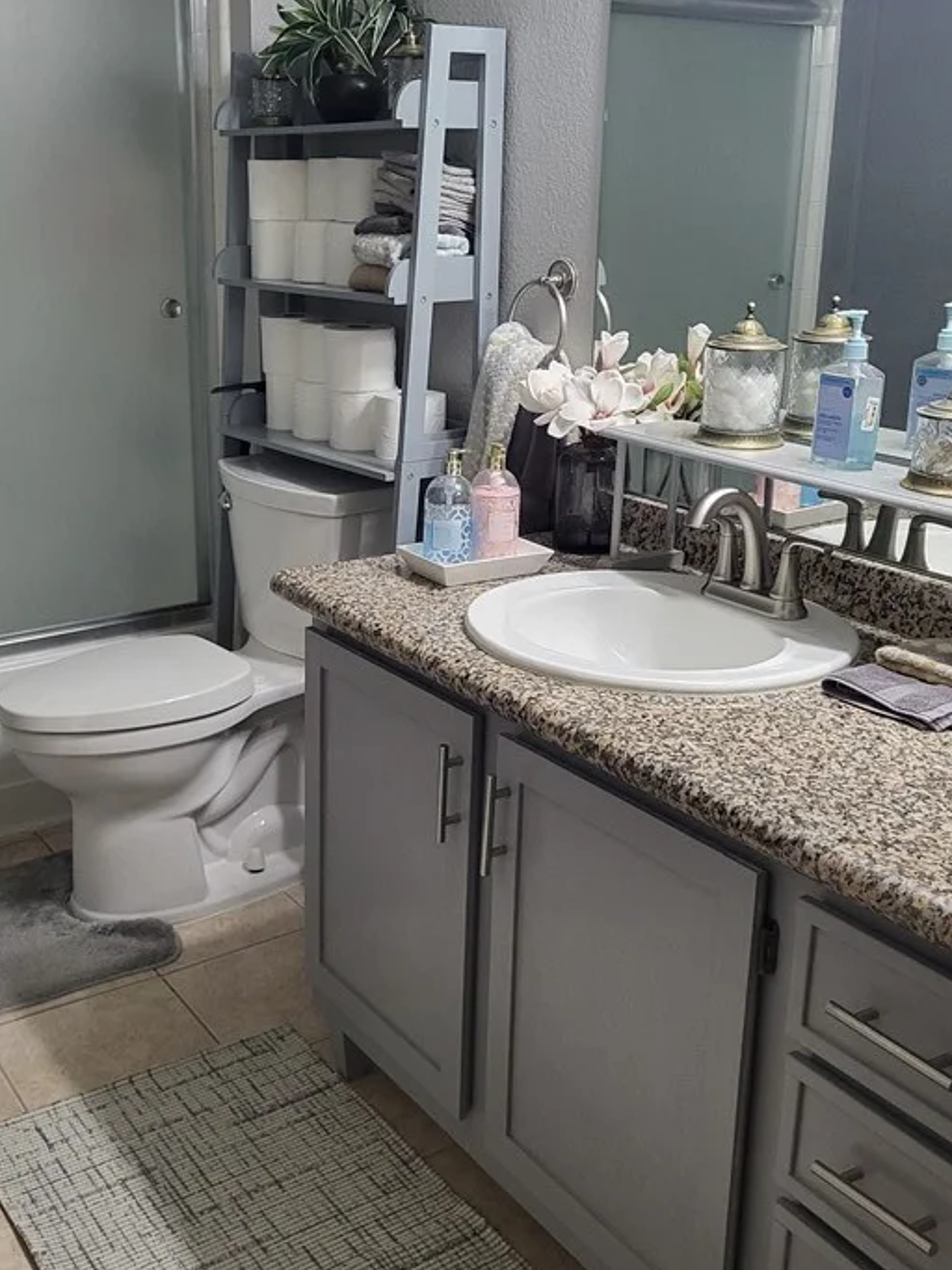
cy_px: 597
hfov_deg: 36.5
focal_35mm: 39
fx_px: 1431
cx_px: 322
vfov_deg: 47.8
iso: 250
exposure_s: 1/120
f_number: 1.8
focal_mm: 5.4
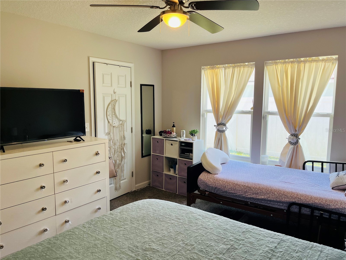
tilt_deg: -5.8
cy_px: 130
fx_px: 260
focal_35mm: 26
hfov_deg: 67.3
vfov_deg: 53.1
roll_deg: -0.5
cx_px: 173
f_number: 1.6
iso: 80
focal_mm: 5.1
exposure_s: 1/120
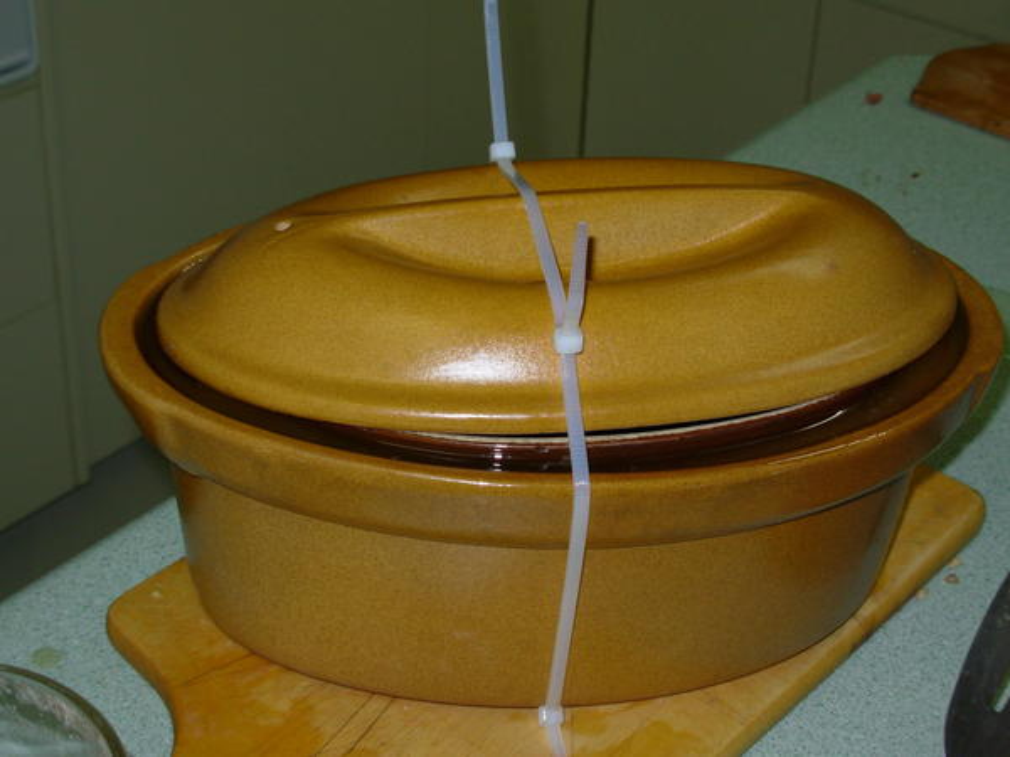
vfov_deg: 21.0
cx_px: 505
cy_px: 378
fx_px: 2042
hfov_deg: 27.8
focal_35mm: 70
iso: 50
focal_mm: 11.5
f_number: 3.5
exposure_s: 1/45.3
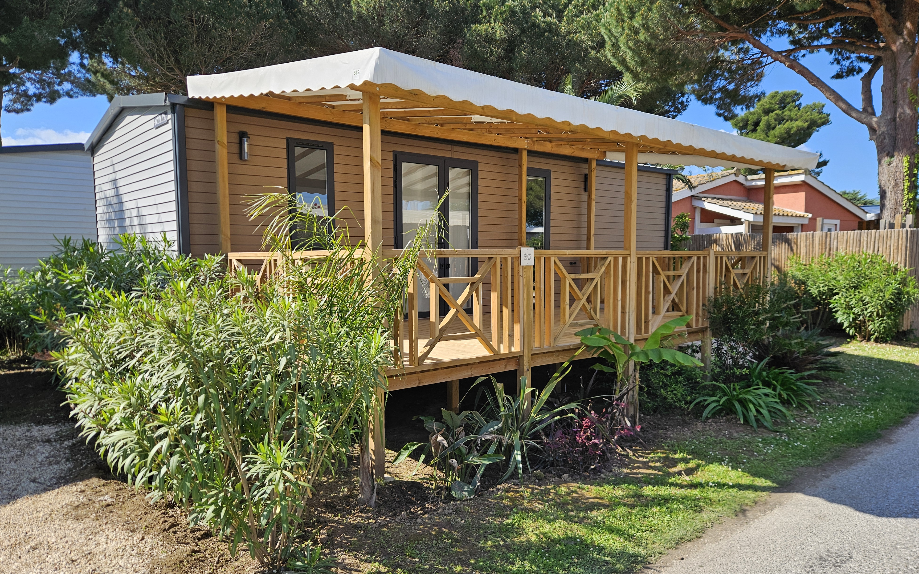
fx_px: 626
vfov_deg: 49.3
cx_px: 456
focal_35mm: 25
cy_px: 297
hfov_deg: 72.5
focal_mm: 5.4
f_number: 1.8
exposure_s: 1/1354
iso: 40
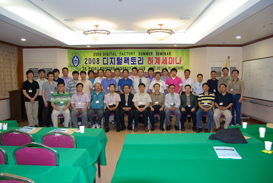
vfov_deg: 48.0
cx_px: 136
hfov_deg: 67.3
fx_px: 205
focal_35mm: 27
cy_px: 92
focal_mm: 18
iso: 200
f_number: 3.5
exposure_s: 1/30
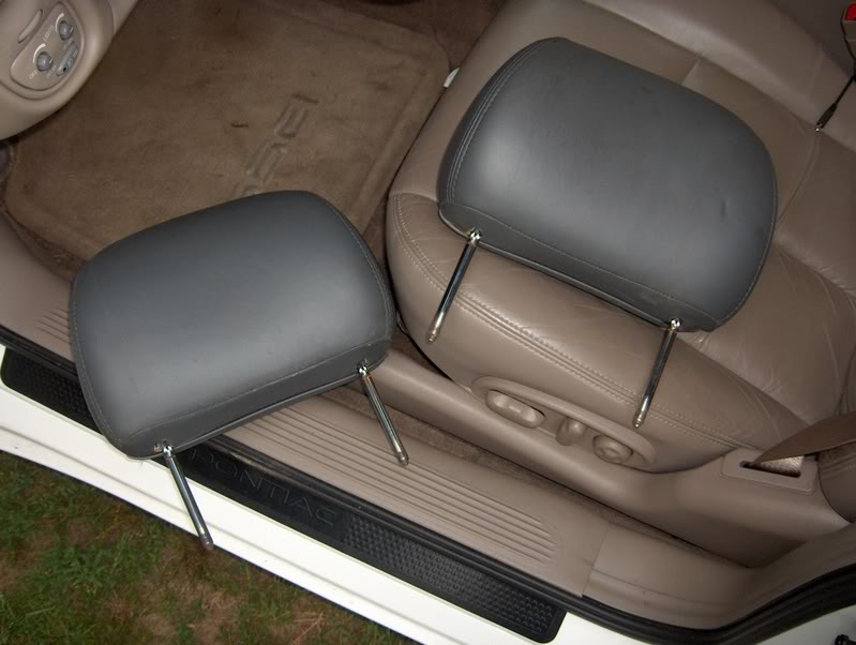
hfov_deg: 47.8
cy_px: 322
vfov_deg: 36.9
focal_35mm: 39
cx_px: 428
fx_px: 966
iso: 100
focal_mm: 8
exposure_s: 1/60
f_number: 2.8
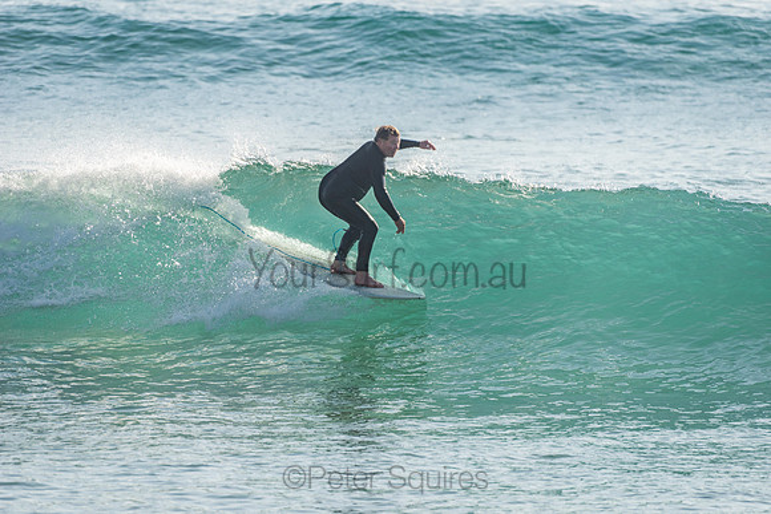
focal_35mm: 500
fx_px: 10710
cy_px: 257
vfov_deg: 2.8
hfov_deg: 4.1
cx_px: 386
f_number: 5.6
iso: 160
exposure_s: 1/2000
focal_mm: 500
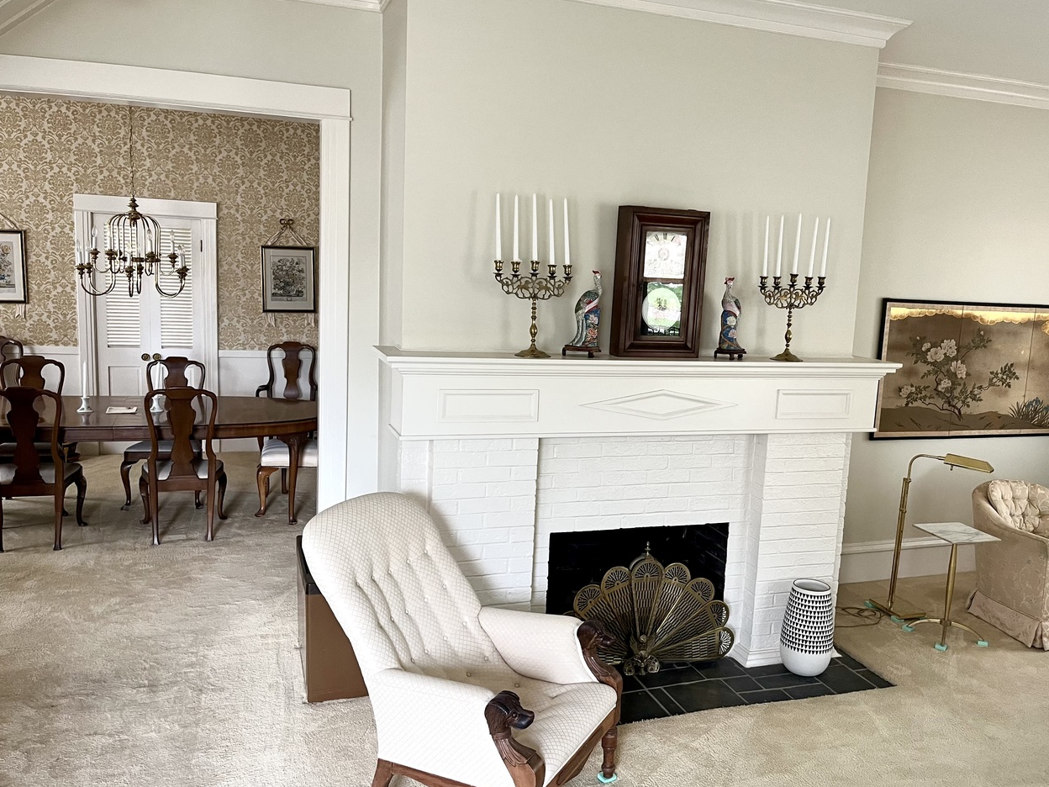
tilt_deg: -9.0
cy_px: 403
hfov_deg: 59.7
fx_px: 909
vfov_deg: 46.8
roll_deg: -2.8
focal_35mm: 30
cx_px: 595
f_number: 1.6
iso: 125
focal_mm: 5.1
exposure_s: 1/73
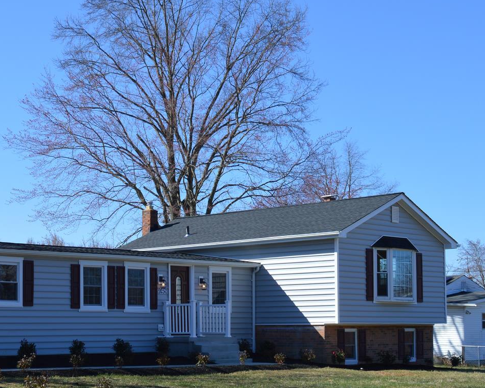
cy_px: 310
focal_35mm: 73
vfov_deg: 20.7
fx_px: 1048
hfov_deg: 25.2
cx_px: 40
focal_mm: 24
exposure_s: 1/320
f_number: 9
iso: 100
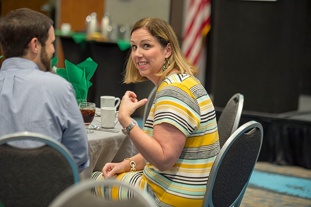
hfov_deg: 15.8
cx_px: 156
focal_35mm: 130
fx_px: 1122
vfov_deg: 10.5
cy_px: 104
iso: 1250
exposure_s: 1/125
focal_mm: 130
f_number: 2.8
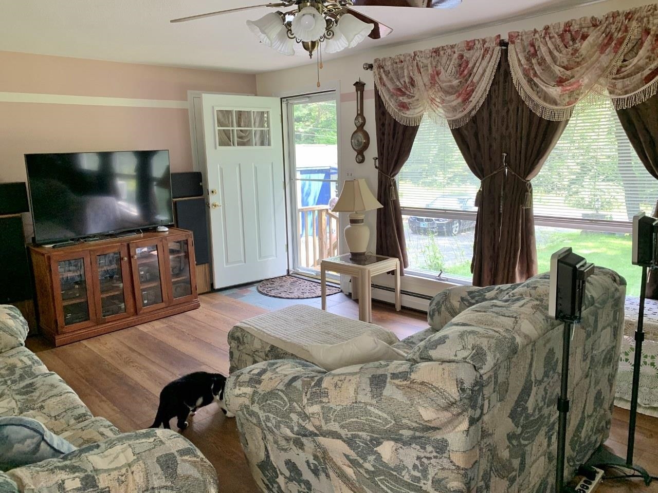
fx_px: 494
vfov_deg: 53.1
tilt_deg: -9.5
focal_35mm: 26
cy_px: 246
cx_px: 329
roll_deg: +2.2
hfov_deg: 67.3
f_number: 1.8
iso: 100
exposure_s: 1/66
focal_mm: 4.25
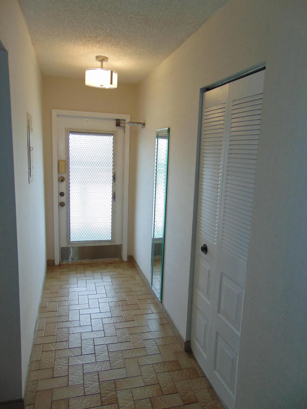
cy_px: 204
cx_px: 154
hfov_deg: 54.9
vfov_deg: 69.4
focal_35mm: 25
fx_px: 296
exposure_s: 1/60
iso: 80
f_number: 3
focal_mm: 4.5
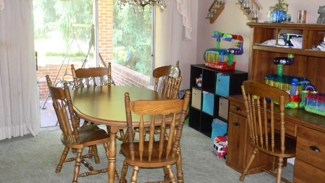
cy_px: 81
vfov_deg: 29.7
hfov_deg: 50.5
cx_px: 161
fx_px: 345
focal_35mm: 40
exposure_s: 1/30
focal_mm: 6.4
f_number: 3.7
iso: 416
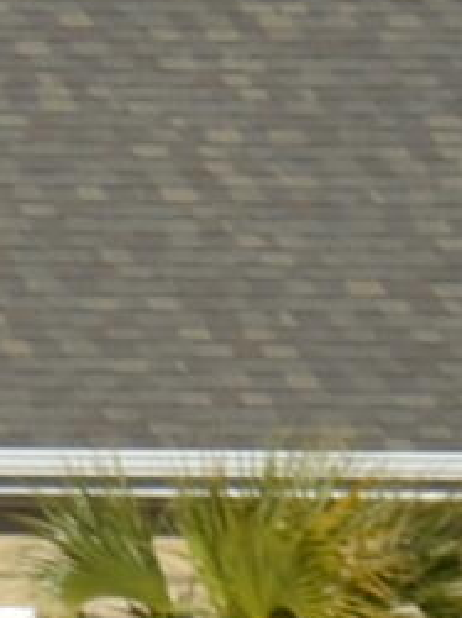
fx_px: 8645
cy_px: 1110
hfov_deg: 2.7
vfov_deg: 4.1
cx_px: -2703
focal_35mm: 485
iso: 100
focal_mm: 28
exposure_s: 1/250
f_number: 8
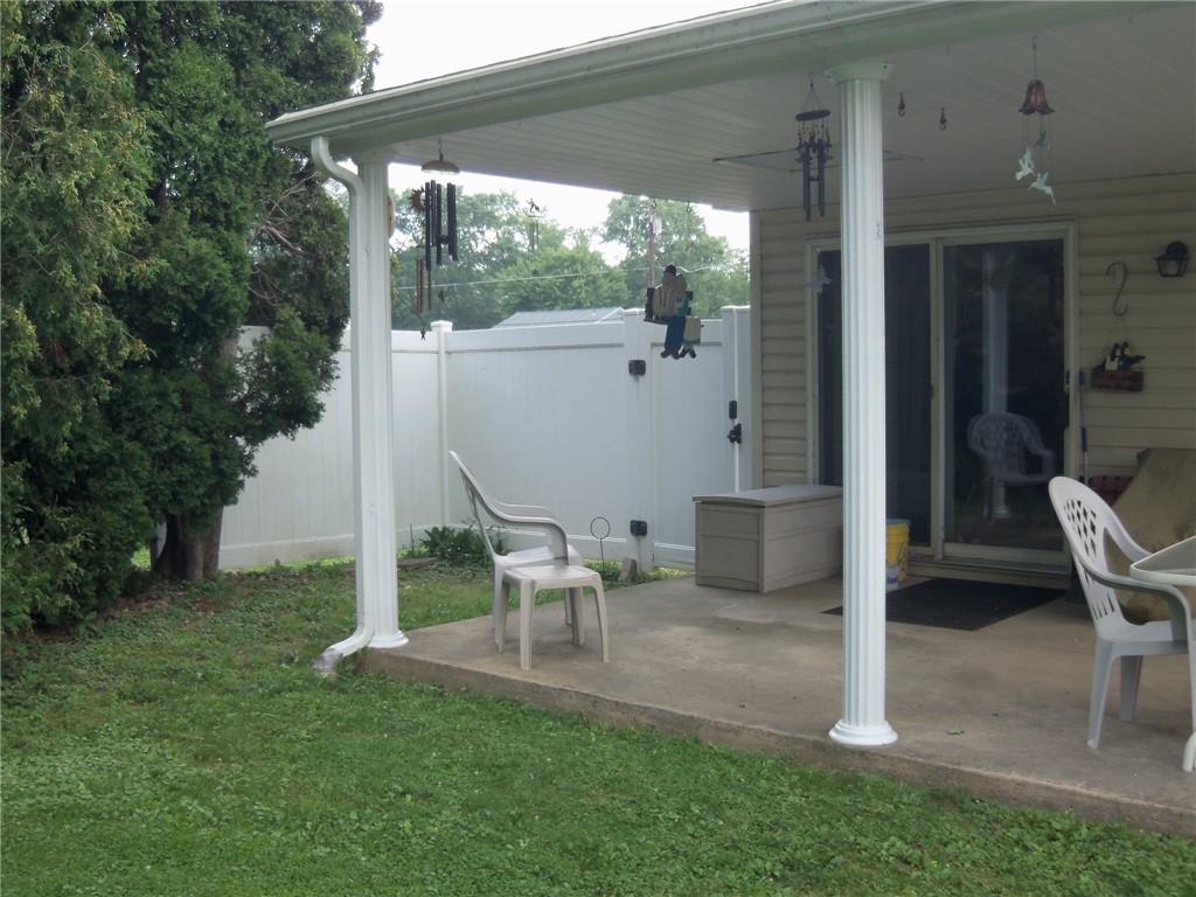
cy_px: 448
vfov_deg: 37.7
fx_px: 1313
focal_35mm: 38
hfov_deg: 49.0
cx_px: 598
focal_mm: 6.8
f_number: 4.3
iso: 64
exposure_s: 1/50
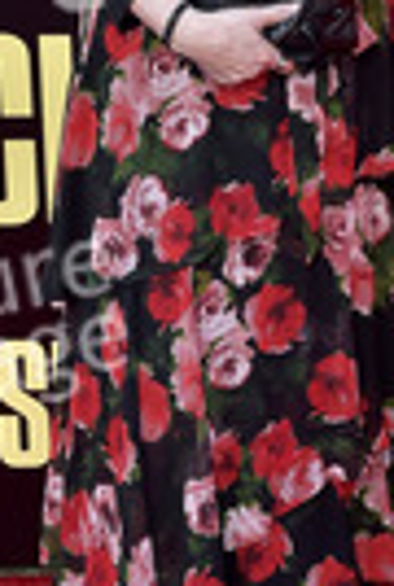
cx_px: 383
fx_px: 2335
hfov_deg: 9.6
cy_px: 127
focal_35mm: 143
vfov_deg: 14.2
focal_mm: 48
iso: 500
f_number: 6.3
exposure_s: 1/320
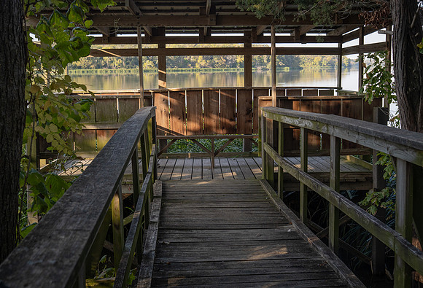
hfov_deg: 39.6
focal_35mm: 50
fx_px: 587
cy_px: 129
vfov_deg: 27.6
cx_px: 212
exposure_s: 1/160
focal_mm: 24
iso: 100
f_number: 4.5
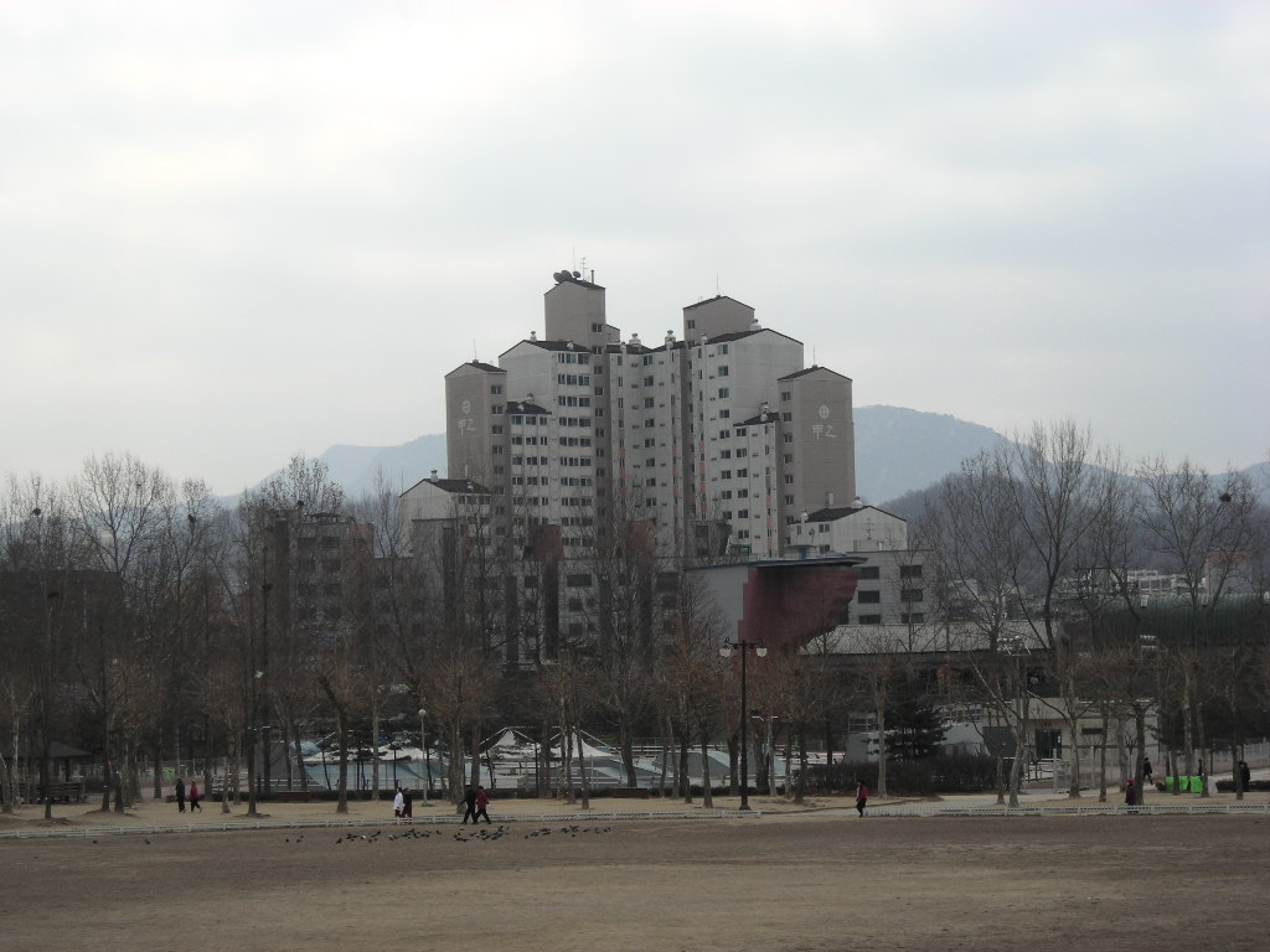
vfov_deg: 14.4
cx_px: 635
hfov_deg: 19.1
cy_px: 476
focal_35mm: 103
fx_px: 3779
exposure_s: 1/298
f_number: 4.9
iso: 50
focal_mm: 17
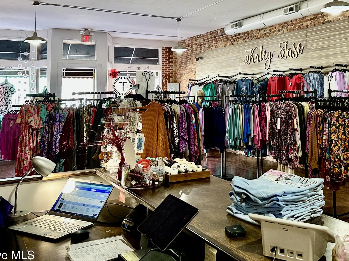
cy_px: 67
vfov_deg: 36.9
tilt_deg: +7.4
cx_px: 222
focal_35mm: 38
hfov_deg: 48.4
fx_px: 383
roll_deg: +0.1
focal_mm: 6.86
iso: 200
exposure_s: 1/60
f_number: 1.78
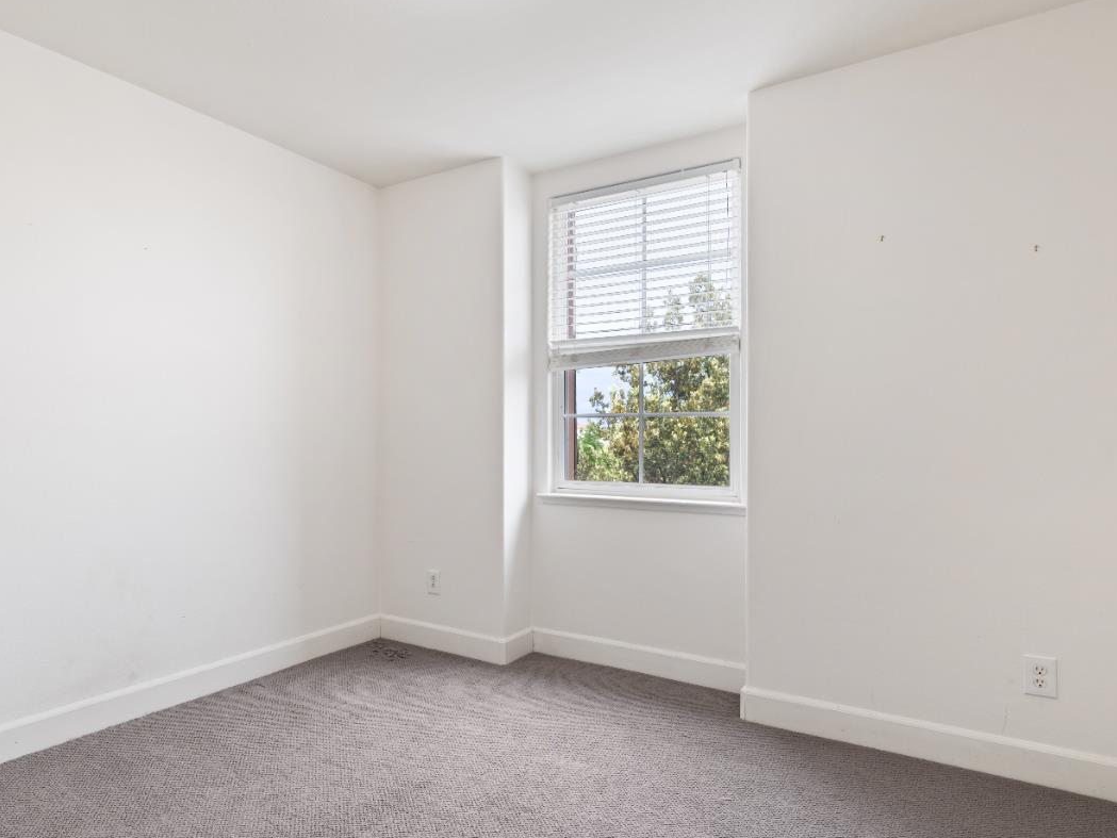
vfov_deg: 61.0
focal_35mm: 22
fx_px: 710
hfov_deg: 74.8
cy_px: 451
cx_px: 405
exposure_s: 1/13
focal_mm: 16
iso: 320
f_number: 7.1
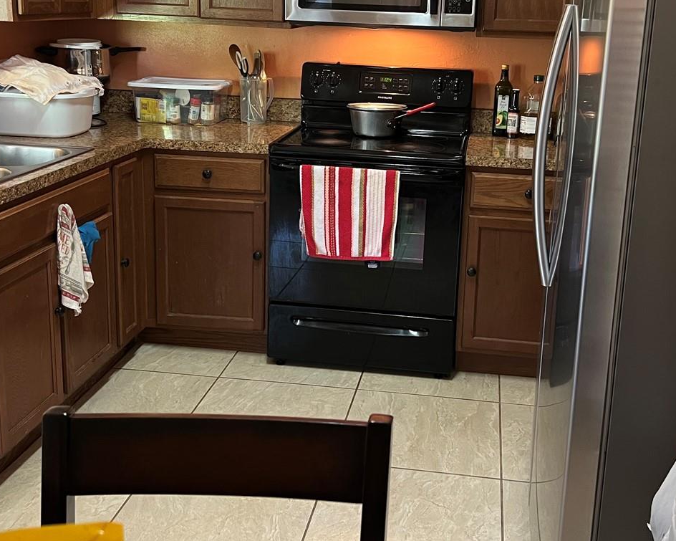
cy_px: 198
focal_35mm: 43
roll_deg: -1.7
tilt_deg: -13.3
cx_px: 373
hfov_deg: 42.8
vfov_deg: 34.7
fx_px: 860
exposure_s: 1/60
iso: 250
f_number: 1.5
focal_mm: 5.7
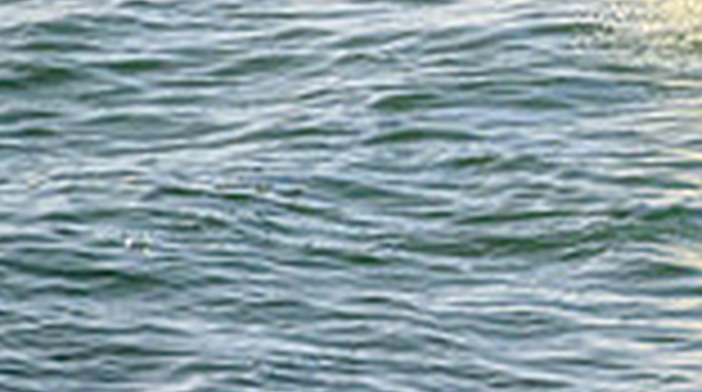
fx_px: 58069
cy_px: -106
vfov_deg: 0.4
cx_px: 1260
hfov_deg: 0.7
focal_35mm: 3126
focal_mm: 800
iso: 1600
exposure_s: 1/2000
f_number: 11
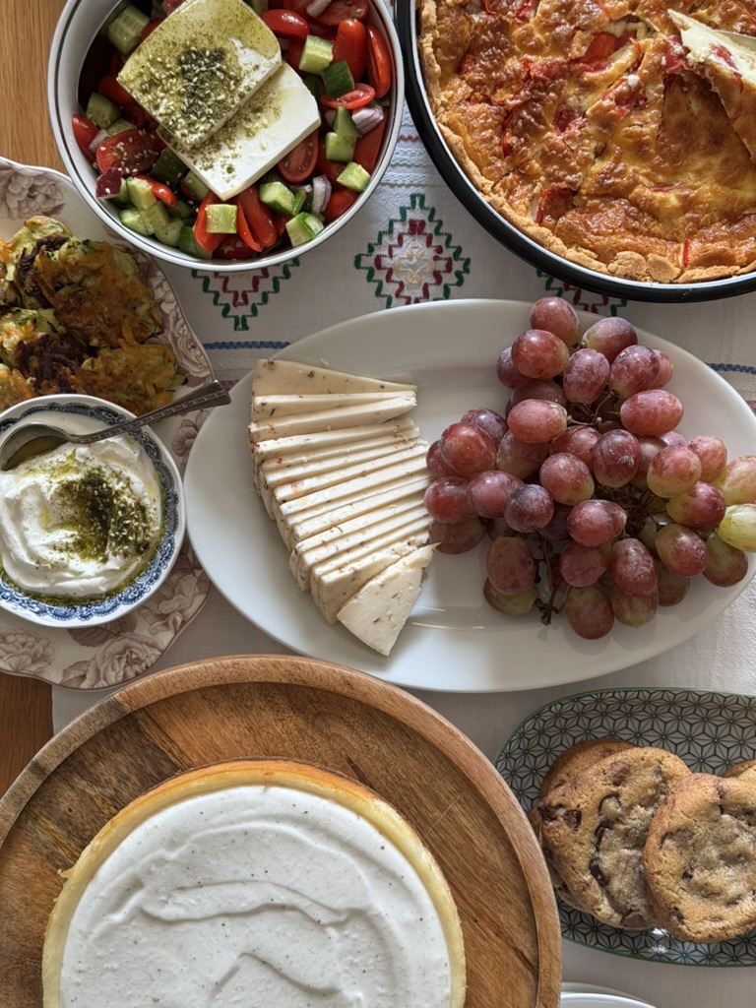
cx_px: 378
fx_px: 1398
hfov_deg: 30.3
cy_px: 504
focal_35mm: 48
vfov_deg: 39.7
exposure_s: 1/100
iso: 80
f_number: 1.78
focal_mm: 6.76
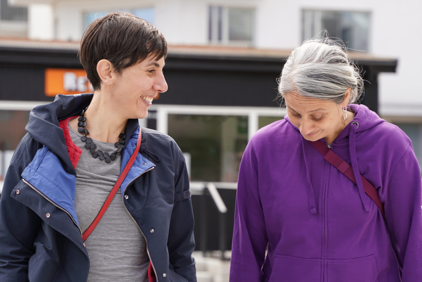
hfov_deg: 19.5
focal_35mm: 105
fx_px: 1231
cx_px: 211
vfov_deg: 13.0
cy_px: 141
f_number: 4
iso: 125
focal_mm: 70
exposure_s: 1/250
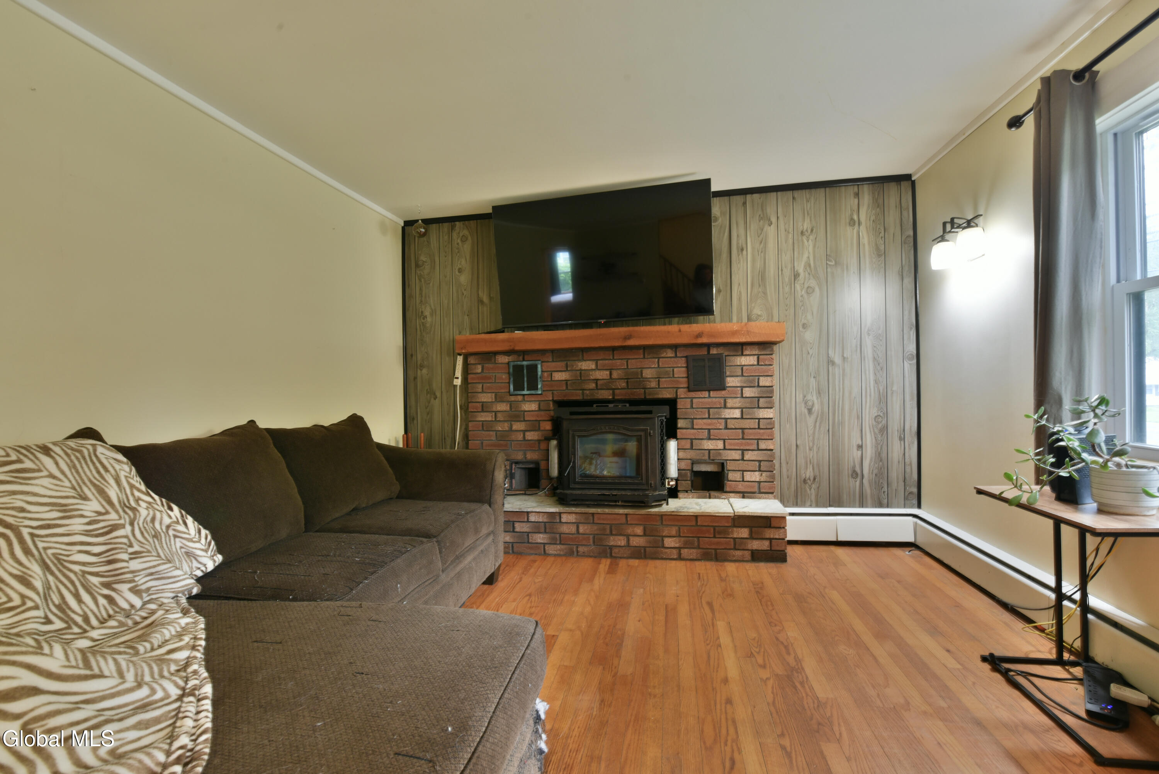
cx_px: 580
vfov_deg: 77.4
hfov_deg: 100.4
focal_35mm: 15
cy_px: 387
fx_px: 483
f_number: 11
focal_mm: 15
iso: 800
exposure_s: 1/3
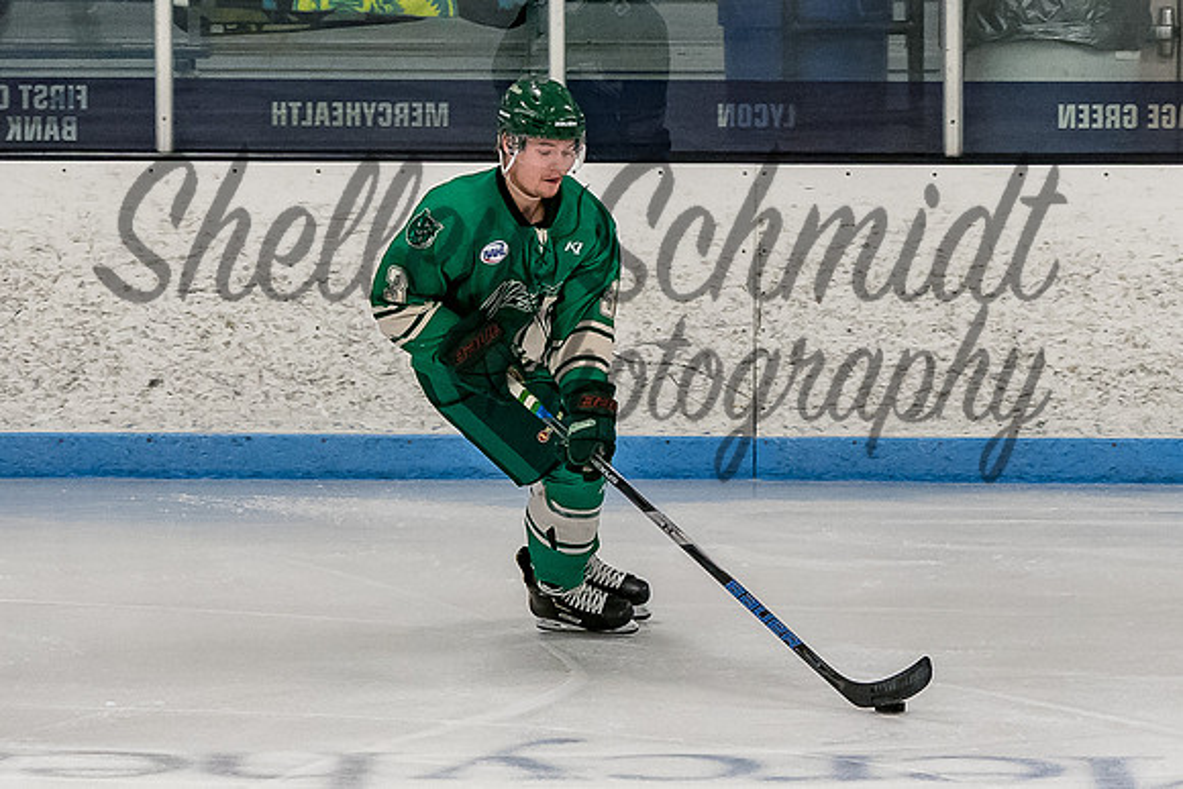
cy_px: 411
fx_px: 8473
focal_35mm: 258
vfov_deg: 5.3
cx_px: 484
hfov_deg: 8.0
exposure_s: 1/800
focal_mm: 86
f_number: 4
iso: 2000
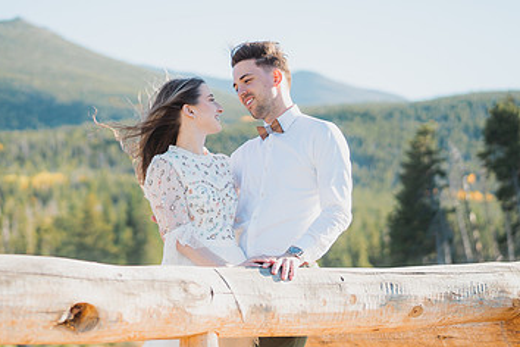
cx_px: 170
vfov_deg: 15.5
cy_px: 214
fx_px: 1271
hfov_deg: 23.0
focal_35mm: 88
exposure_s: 1/4000
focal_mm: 50
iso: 200
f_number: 1.4
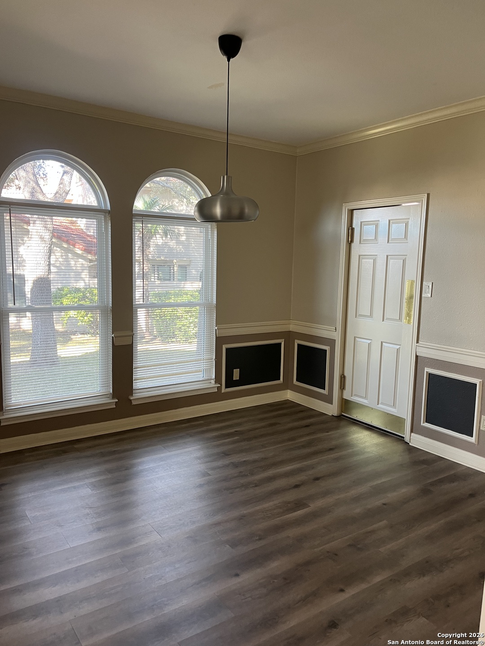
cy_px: 323
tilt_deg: -9.1
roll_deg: -0.5
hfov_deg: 53.1
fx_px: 486
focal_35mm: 26
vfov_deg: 67.3
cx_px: 242
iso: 125
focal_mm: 5.1
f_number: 1.6
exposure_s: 1/65
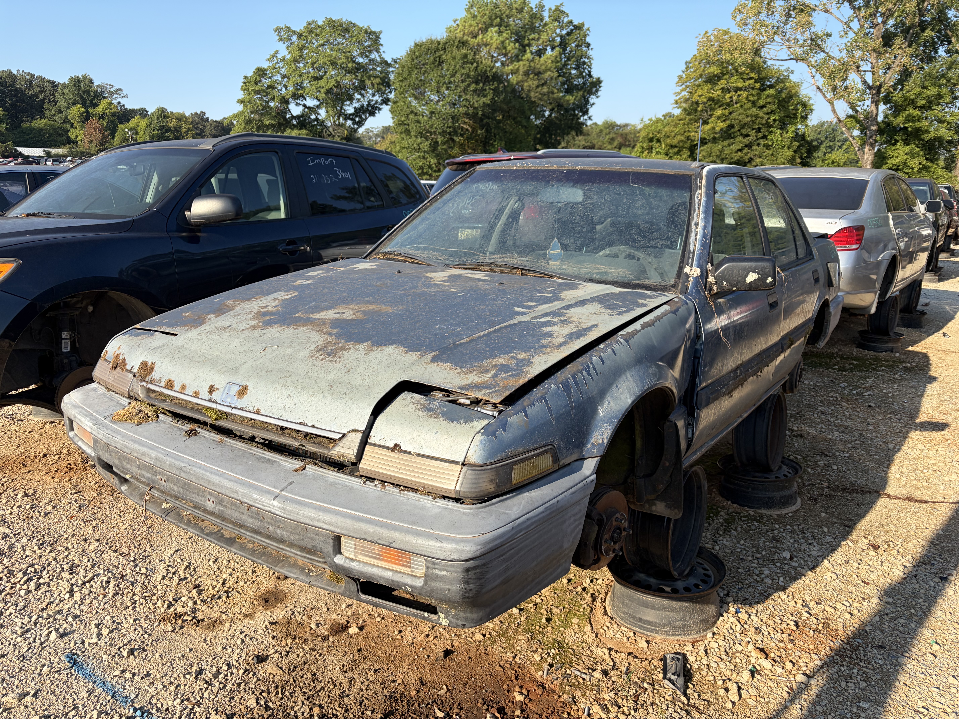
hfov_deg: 67.3
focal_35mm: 26
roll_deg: -1.4
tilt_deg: -12.8
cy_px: 360
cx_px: 480
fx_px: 720
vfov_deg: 53.1
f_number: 1.6
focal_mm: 5.96
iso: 50
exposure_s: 1/2283
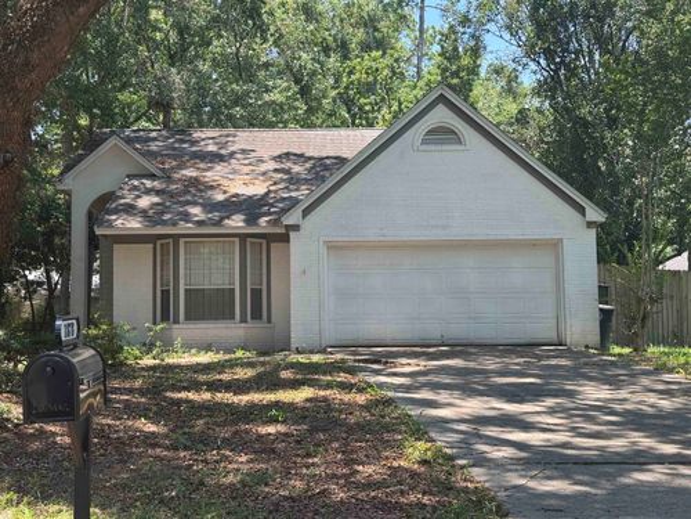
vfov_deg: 30.3
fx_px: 958
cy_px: 260
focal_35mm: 48
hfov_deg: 39.7
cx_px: 346
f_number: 1.78
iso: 64
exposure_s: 1/723
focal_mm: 6.76
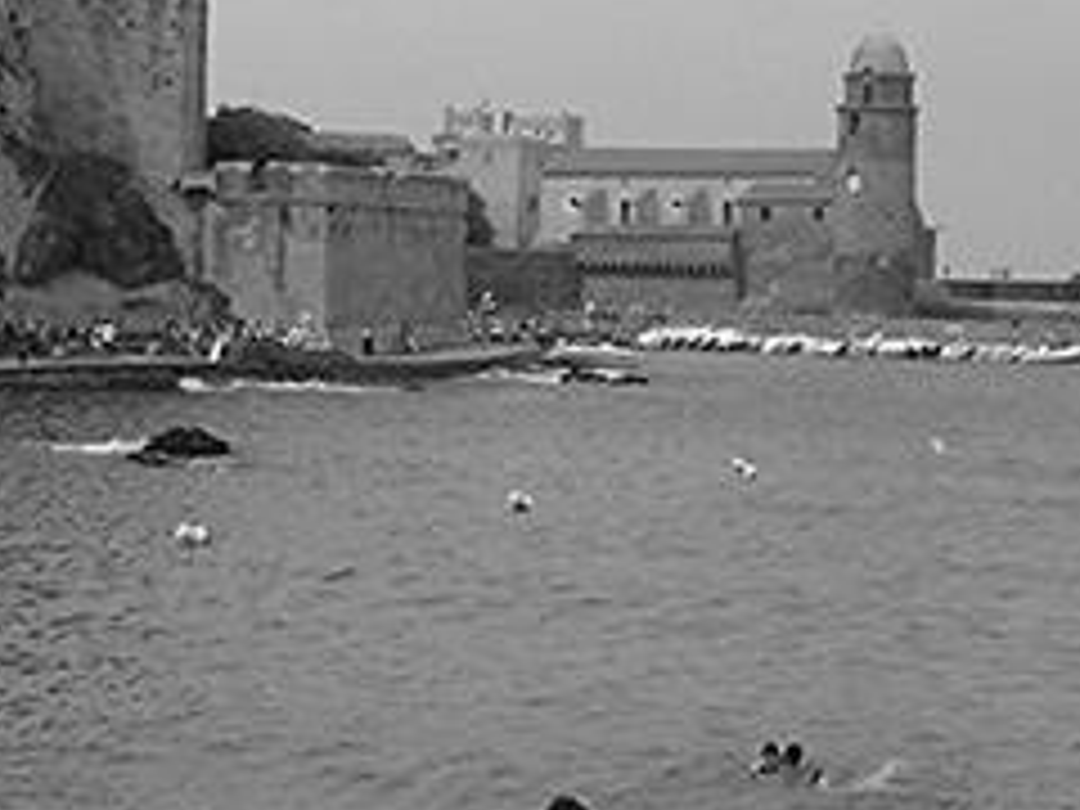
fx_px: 3557
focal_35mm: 114
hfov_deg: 17.1
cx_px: 864
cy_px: 162
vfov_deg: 12.9
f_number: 8
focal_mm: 5.8
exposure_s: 1/400
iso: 100
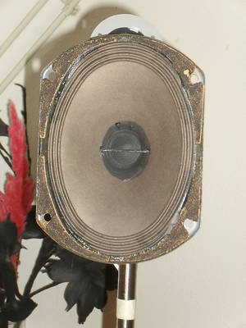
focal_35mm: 105
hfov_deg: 14.1
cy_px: 164
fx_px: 995
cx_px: 123
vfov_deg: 18.7
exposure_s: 1/60
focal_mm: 18.9
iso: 320
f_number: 5.8
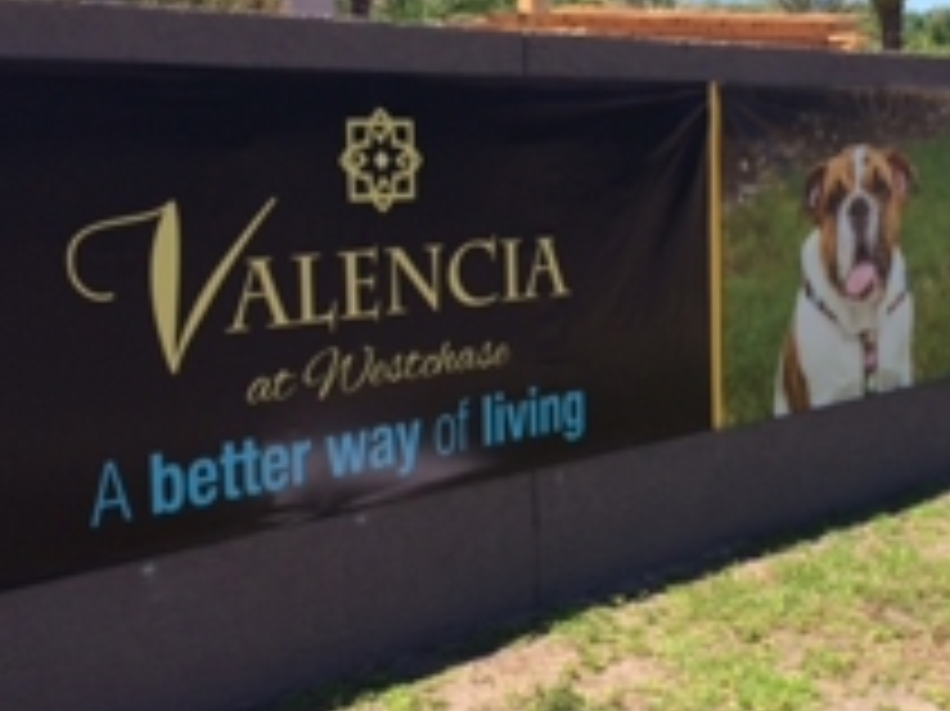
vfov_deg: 25.6
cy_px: 274
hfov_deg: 33.6
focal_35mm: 57
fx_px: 1563
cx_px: 594
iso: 32
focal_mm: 4.12
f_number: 2.2
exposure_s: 1/1140
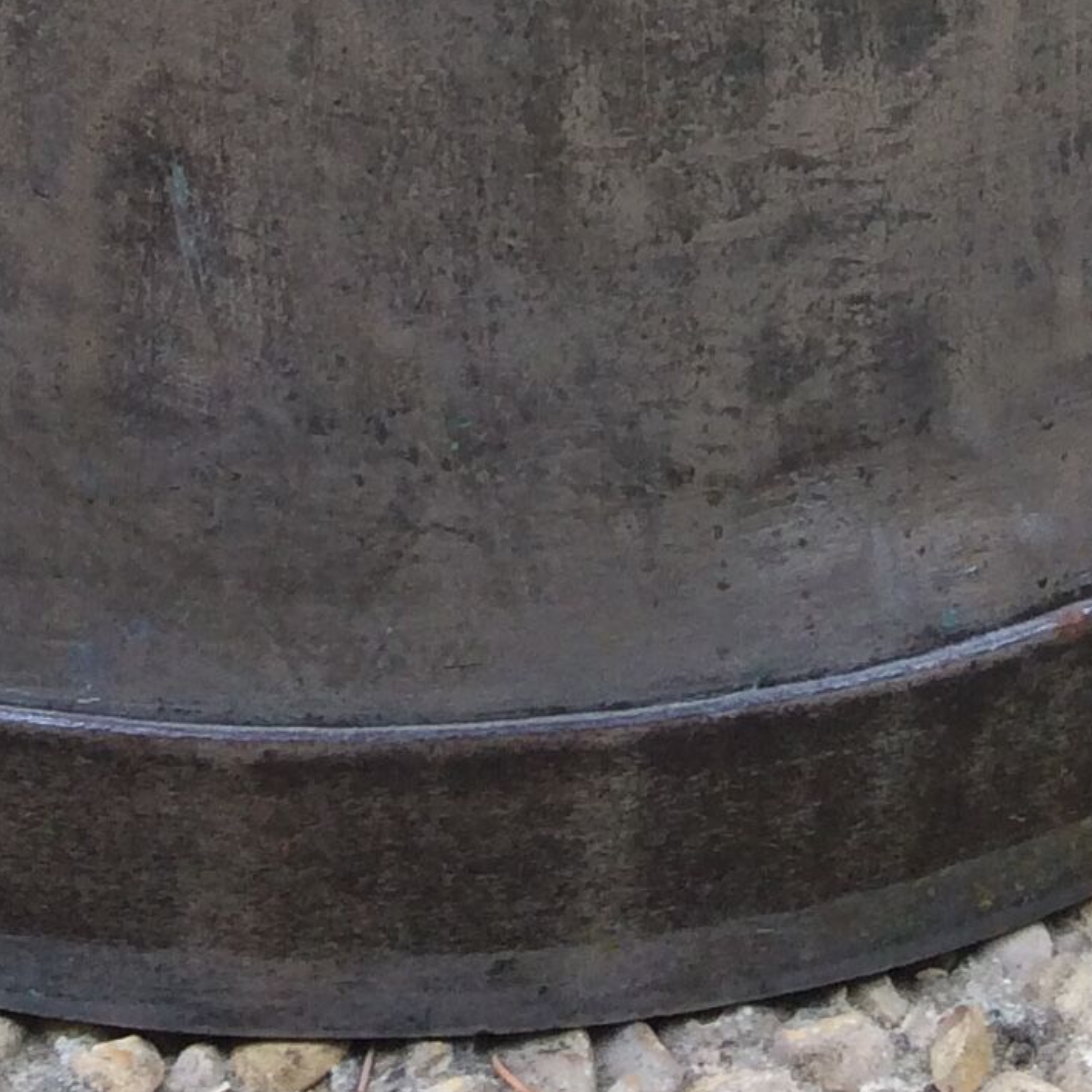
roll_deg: -0.7
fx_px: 4211
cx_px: 400
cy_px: -1340
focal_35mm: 118
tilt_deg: -7.9
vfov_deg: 12.4
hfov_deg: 14.8
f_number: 2.2
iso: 50
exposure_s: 1/100
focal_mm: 4.15
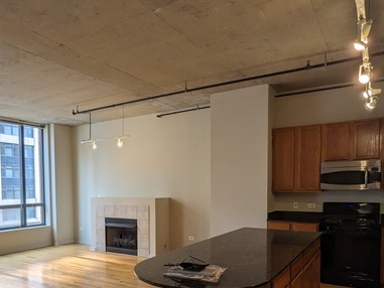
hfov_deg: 62.8
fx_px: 311
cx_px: 152
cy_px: 202
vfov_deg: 48.5
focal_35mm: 28
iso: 38
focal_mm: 2.22
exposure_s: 1/60
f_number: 2.2
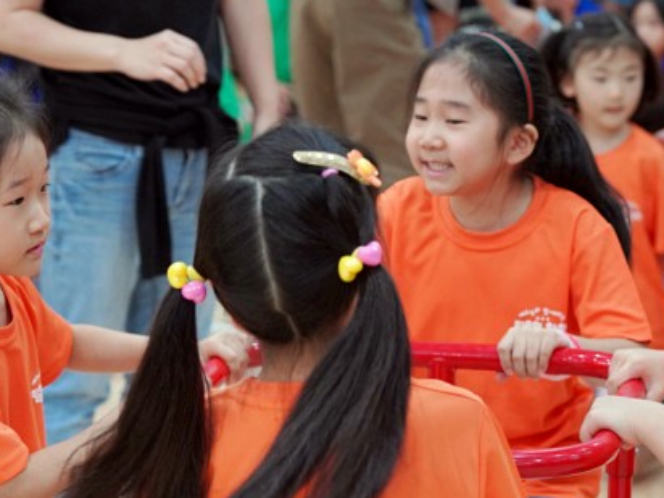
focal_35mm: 147
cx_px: 443
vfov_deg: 10.1
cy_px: 371
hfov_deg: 13.4
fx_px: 2820
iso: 2000
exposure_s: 1/160
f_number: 4
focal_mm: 70
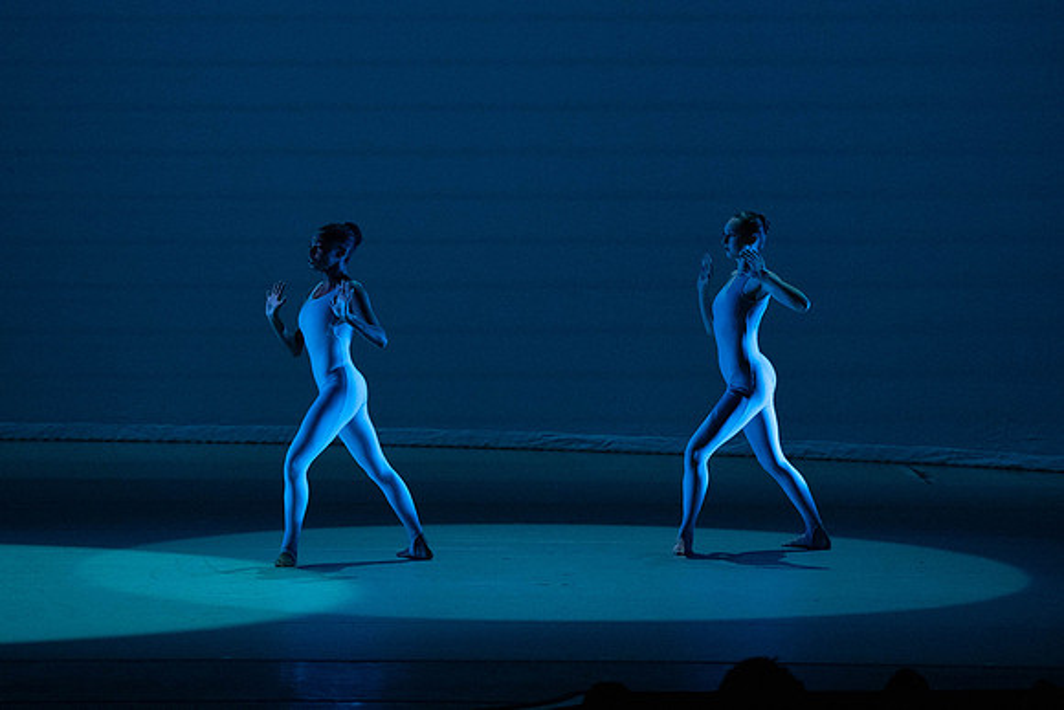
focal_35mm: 256
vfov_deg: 5.4
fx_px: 7568
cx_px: 532
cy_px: 355
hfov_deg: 8.0
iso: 16000
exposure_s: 1/400
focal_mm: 256
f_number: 5.6
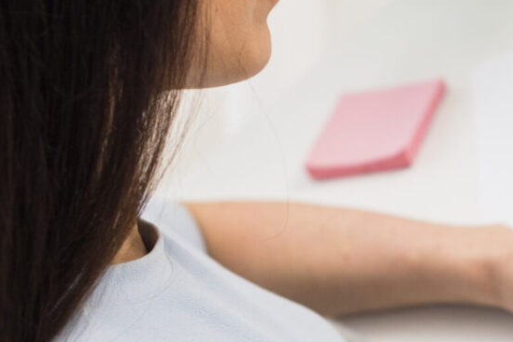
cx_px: 600
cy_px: 137
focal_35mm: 164
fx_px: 2337
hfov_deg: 12.3
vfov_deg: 8.4
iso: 400
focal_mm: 50
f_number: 3.5
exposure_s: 1/160
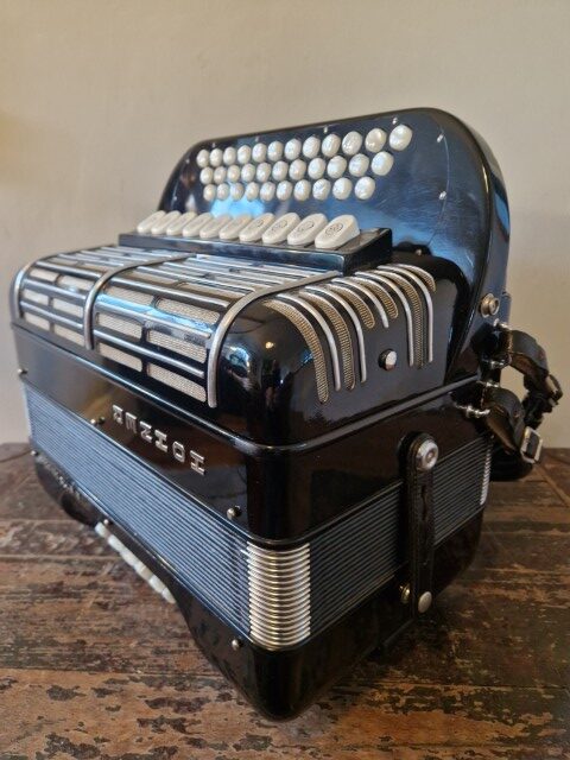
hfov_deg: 58.9
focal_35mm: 23
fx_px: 505
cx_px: 285
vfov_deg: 73.9
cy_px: 380
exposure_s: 1/100
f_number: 1.8
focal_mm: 5.4
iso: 800
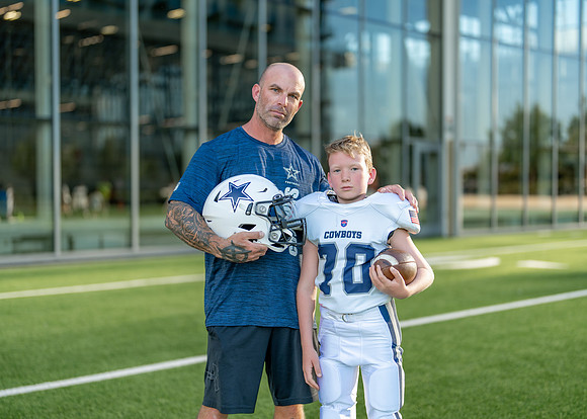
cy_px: 210
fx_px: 886
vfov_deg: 26.6
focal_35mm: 53
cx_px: 294
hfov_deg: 36.7
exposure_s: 1/2000
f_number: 1.2
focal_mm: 50
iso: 100
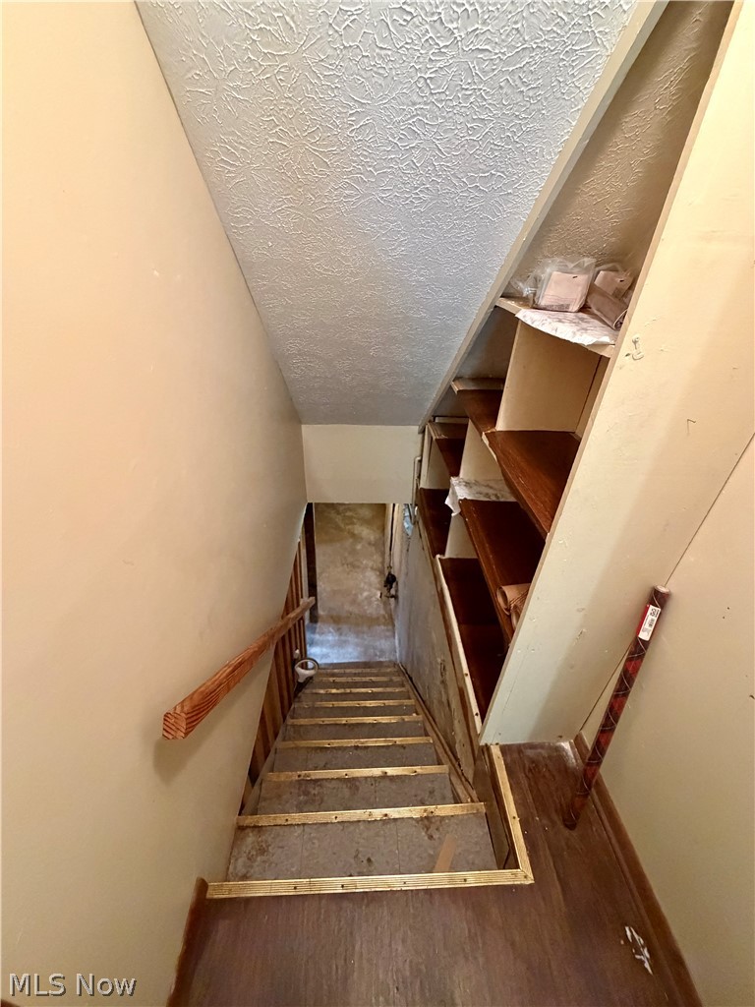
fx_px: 407
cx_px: 378
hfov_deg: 85.7
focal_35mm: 14
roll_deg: -3.1
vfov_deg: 102.1
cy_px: 504
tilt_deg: -32.4
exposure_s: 1/60
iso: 1000
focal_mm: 2.22
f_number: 2.2
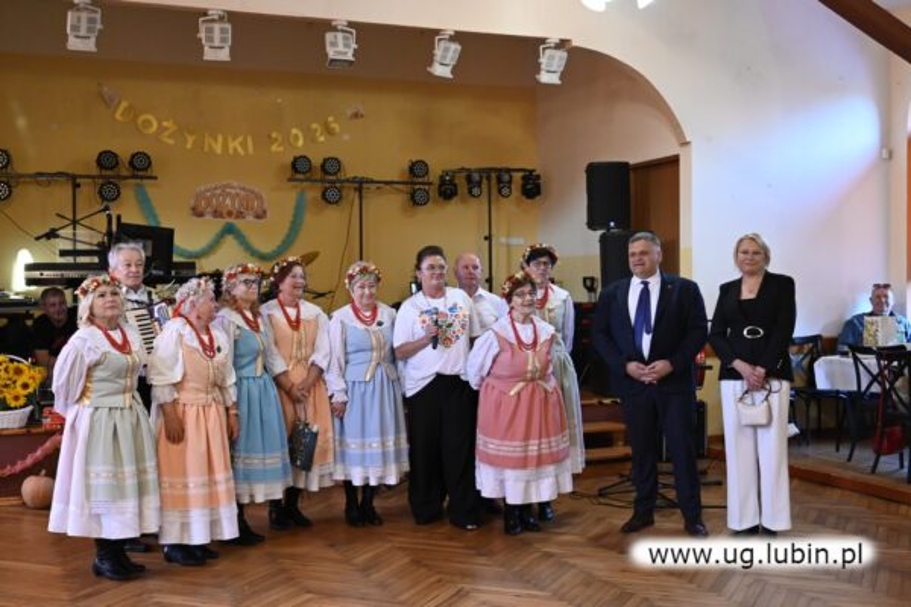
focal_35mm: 42
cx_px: 456
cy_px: 304
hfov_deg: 46.4
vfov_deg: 31.9
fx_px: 1063
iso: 3200
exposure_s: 1/125
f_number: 2.8
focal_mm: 28
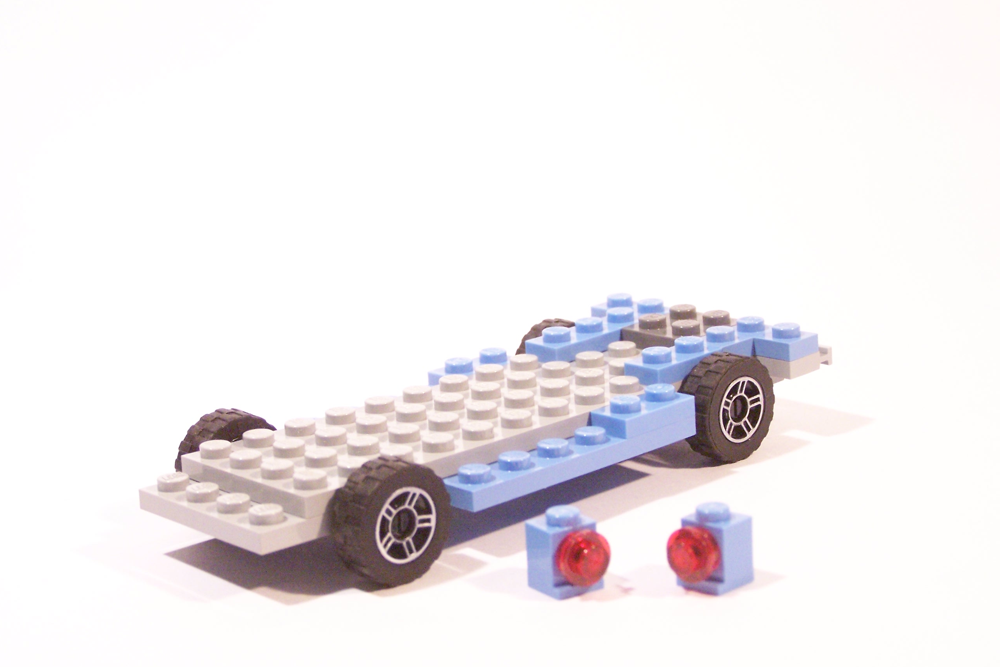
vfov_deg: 19.5
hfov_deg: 28.8
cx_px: 500
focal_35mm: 70
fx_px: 1945
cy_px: 325
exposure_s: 1/30
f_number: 3.2
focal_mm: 11.1
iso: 400
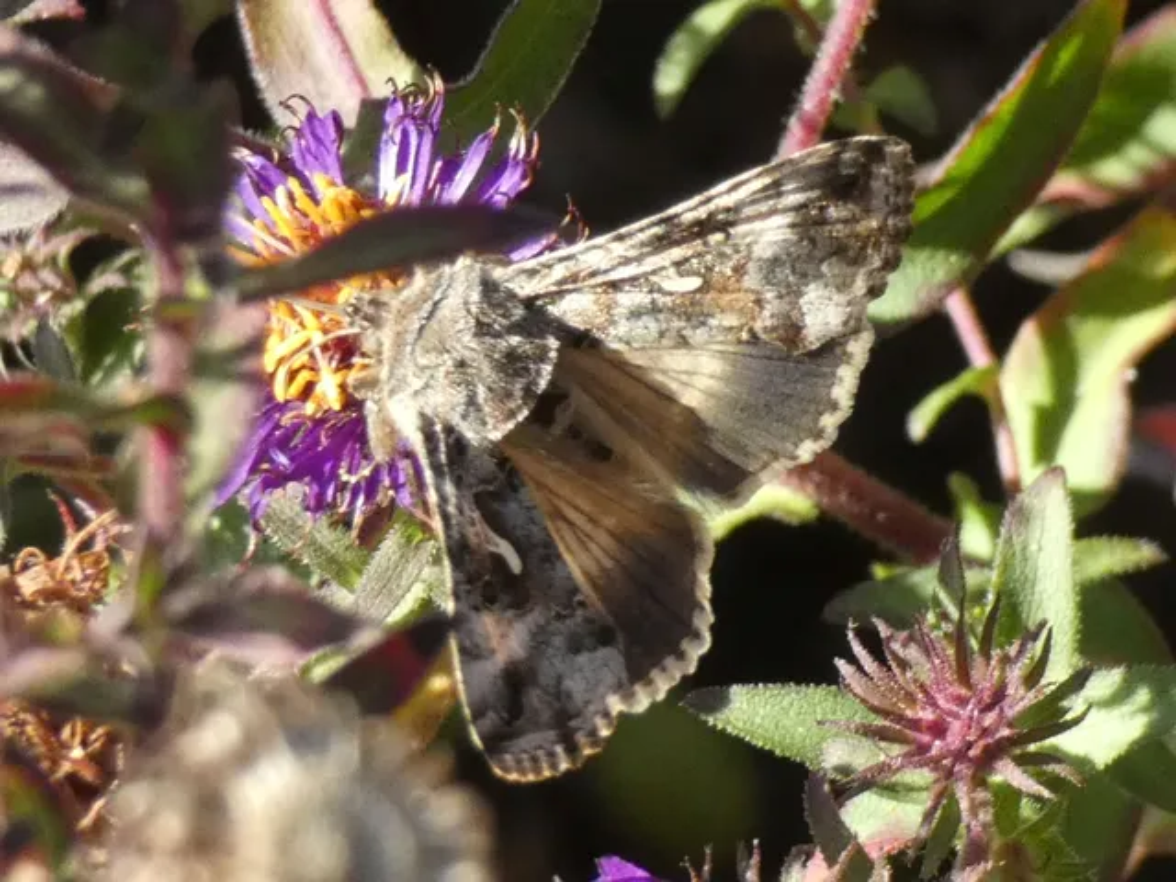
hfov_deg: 14.9
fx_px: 4484
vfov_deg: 11.2
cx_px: 588
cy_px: 441
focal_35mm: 132
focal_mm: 23.7
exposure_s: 1/250
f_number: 5.2
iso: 500
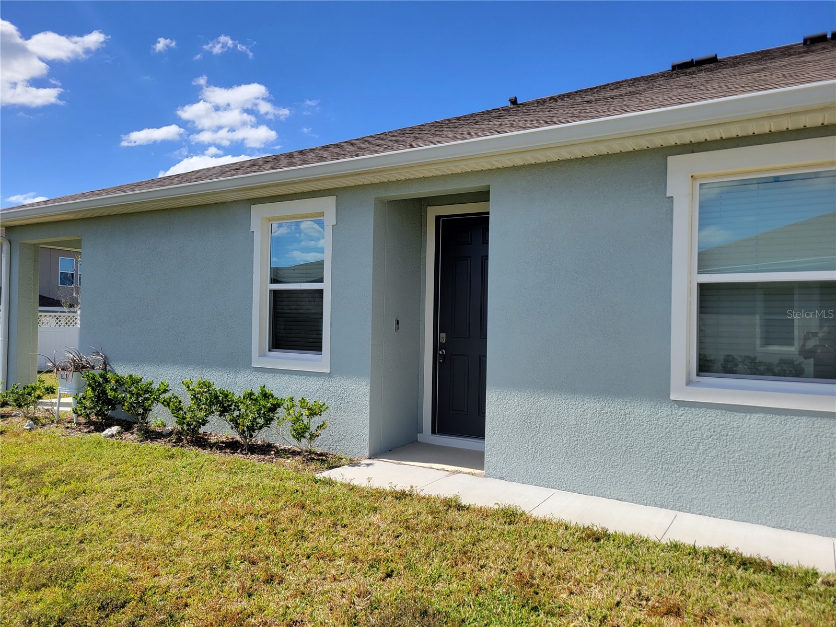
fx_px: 628
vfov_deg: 53.1
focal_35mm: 26
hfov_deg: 67.3
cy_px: 314
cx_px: 418
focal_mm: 5.4
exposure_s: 1/2010
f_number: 1.8
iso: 40
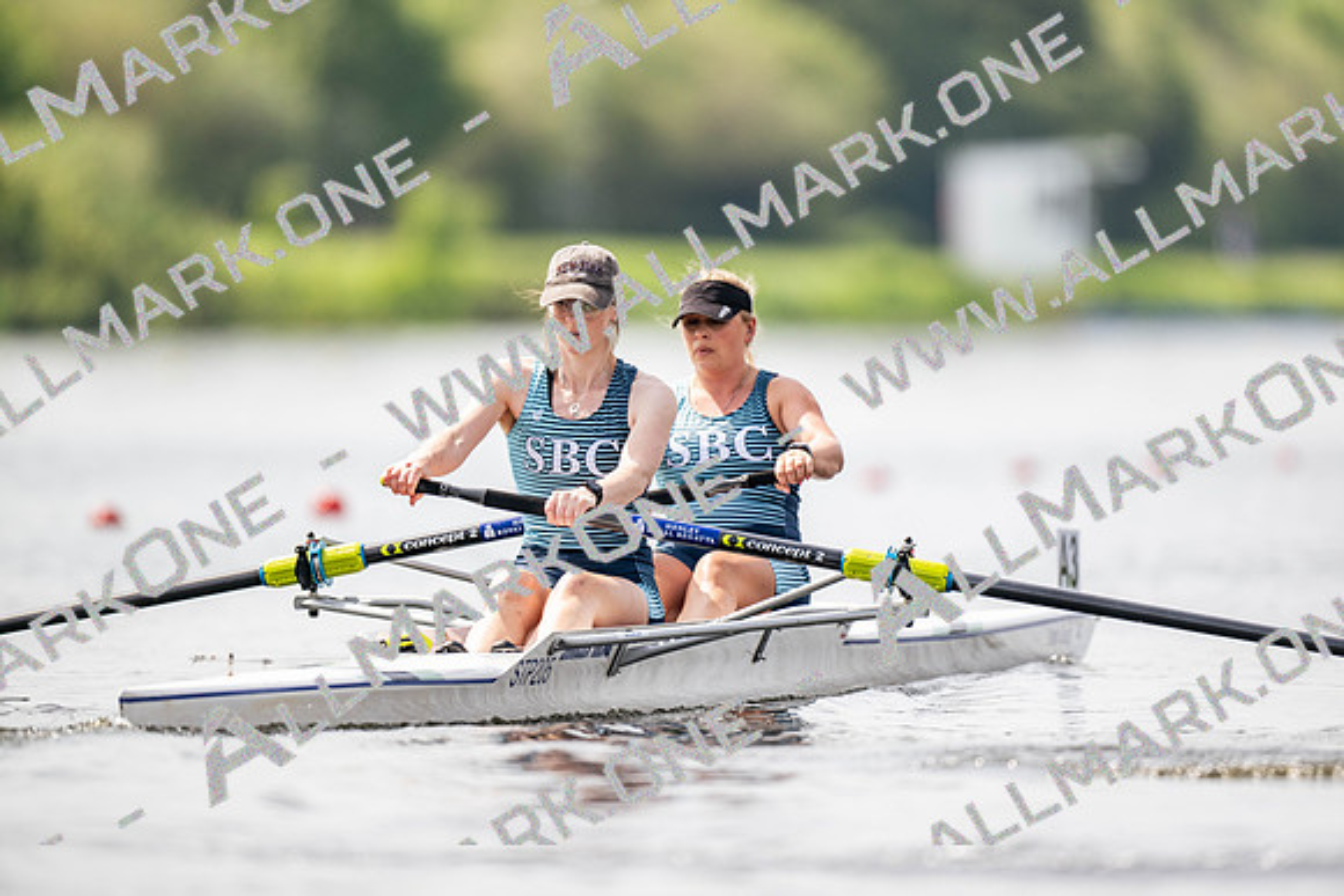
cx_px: 672
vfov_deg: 2.3
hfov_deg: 3.4
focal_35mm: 600
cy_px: 448
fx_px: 22404
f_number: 4
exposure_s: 1/2500
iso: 400
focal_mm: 600
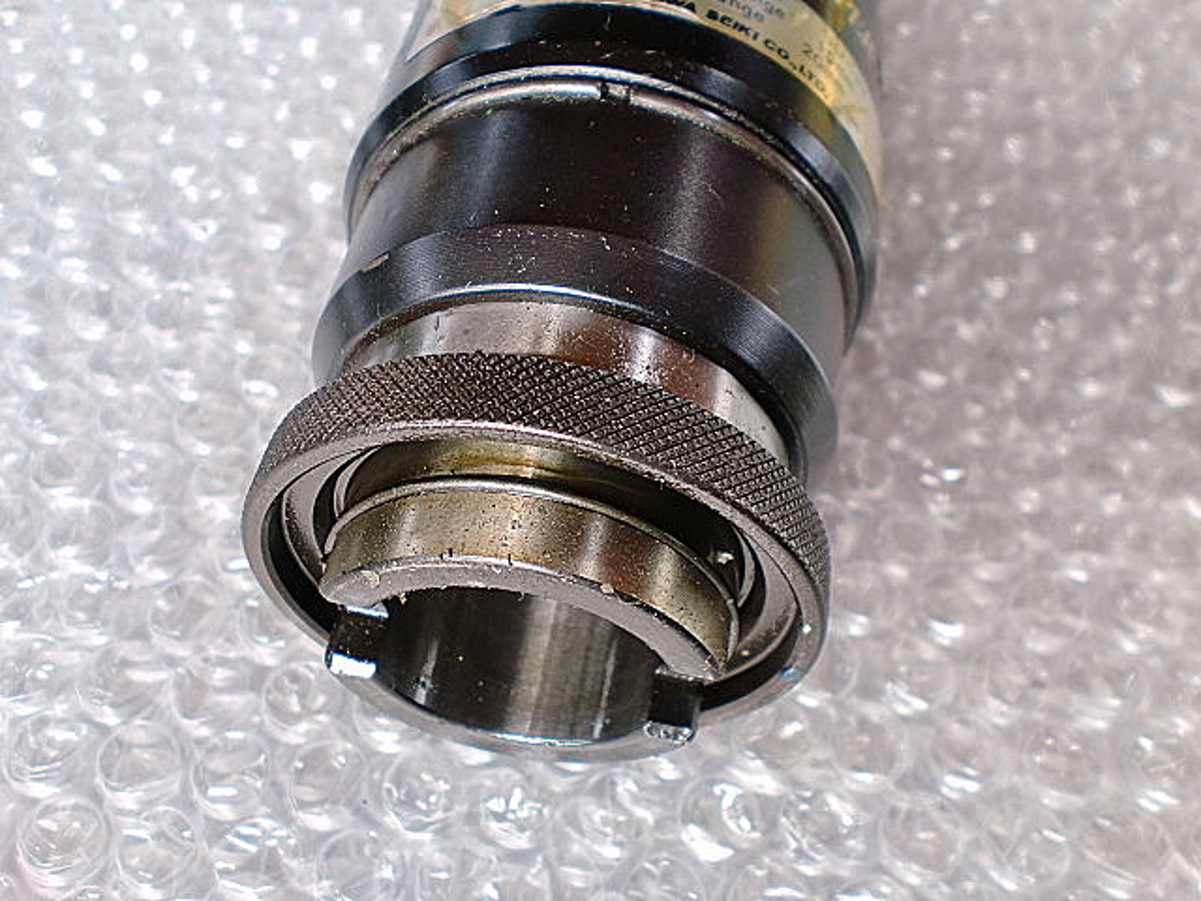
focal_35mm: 35
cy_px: 450
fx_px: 1214
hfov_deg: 52.6
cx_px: 600
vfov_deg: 40.7
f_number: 3.1
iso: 80
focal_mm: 6.3
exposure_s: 1/60
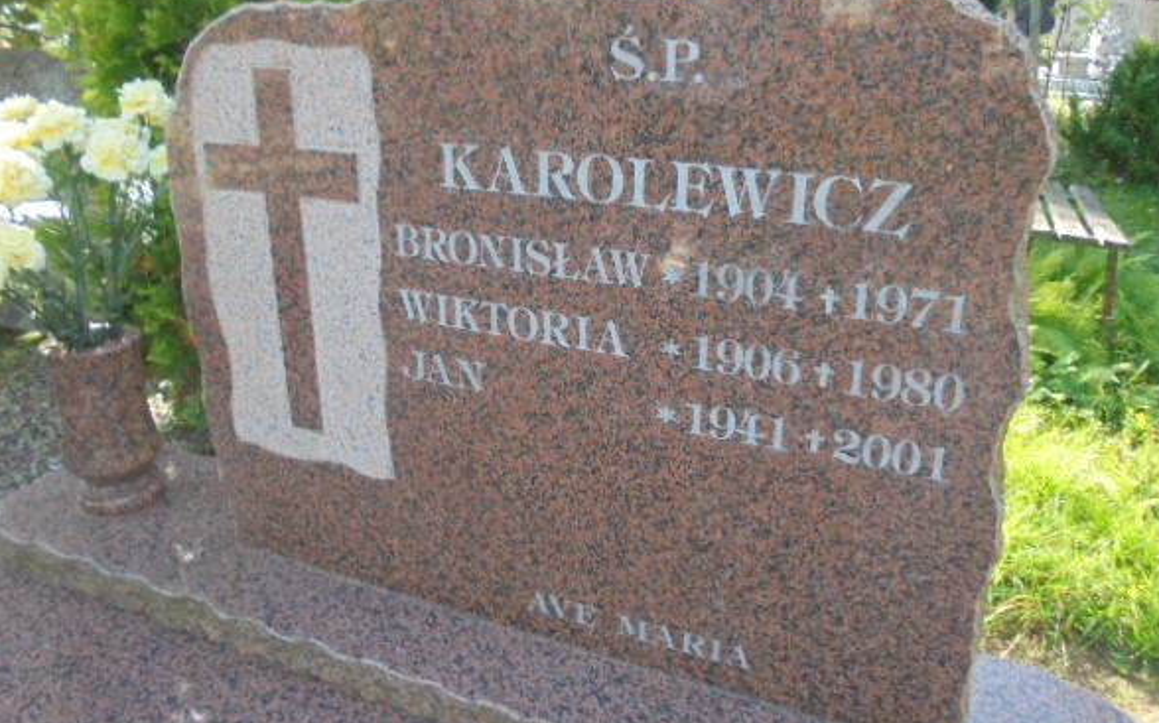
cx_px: 597
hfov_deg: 62.9
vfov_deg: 41.7
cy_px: 319
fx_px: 947
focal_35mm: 30
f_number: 3.5
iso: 100
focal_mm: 4.6
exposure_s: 1/100
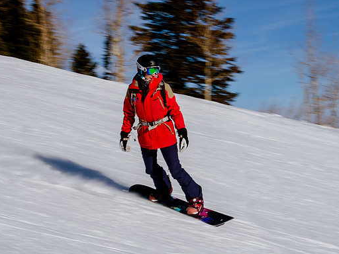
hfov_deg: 18.7
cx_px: 176
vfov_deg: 14.1
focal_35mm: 105
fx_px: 1028
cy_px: 103
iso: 160
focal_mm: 48
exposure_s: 1/200
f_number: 18
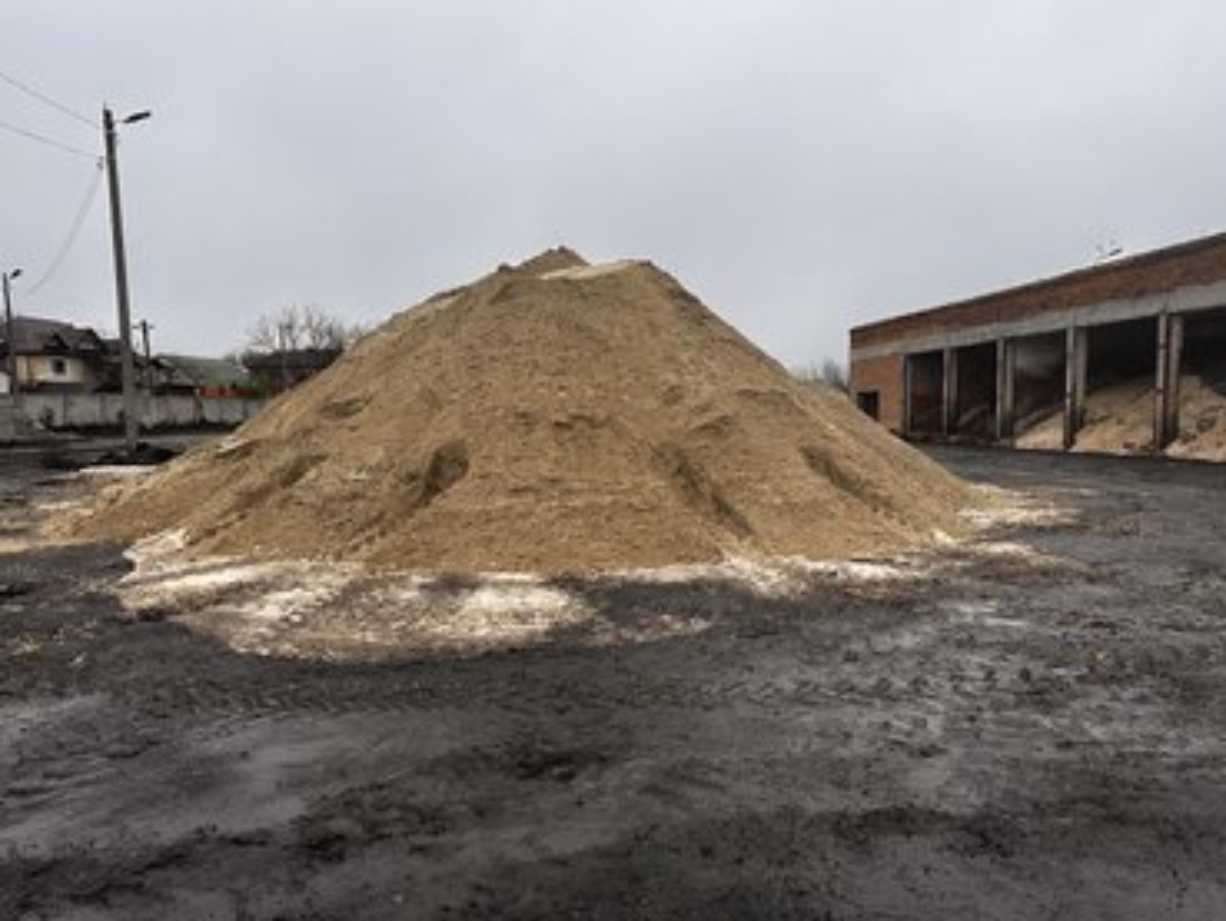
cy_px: 482
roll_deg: +1.0
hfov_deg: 67.3
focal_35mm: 26
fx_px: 921
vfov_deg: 53.1
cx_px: 601
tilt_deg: -4.3
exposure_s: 1/121
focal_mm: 6.86
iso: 160
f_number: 1.78
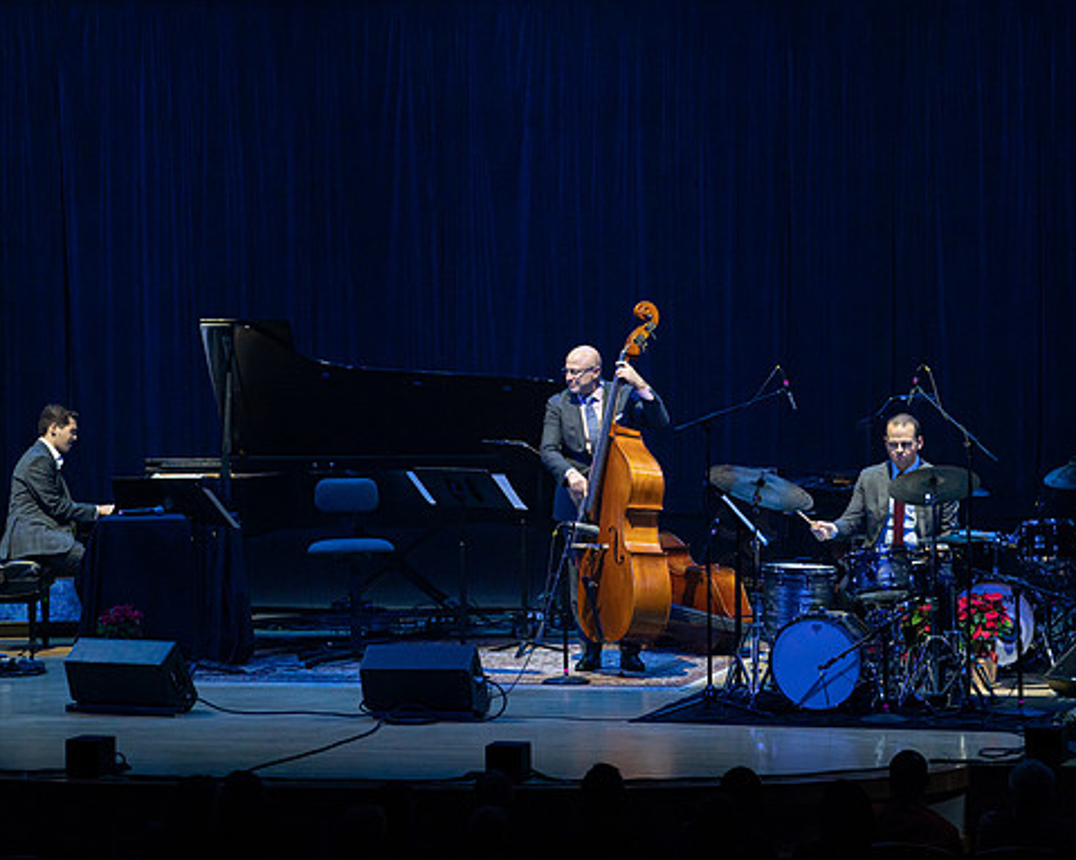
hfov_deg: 10.7
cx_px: 535
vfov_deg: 8.5
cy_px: 430
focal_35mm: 181
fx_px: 5763
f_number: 7.1
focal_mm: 158
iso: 2500
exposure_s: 1/250
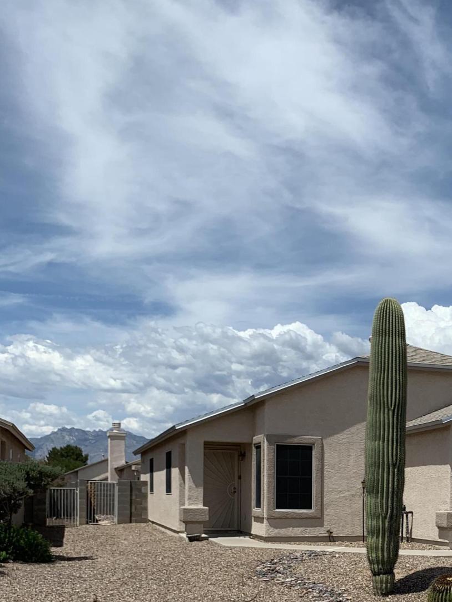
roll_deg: -0.4
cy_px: 520
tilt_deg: -1.3
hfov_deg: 28.9
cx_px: 416
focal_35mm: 48
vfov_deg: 37.5
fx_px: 835
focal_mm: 4.25
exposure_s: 1/4274
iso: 25
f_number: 1.8
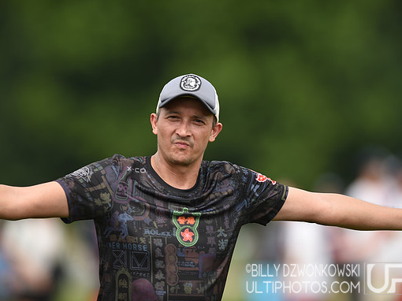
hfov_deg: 4.5
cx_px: 195
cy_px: 151
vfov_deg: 3.4
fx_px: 5073
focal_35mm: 437
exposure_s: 1/1000
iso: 100
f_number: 2.8
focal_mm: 400
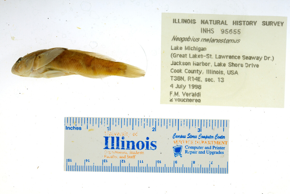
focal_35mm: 60
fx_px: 483
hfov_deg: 33.4
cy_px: 97
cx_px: 145
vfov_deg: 22.6
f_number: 10
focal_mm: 60
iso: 100
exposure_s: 1/200
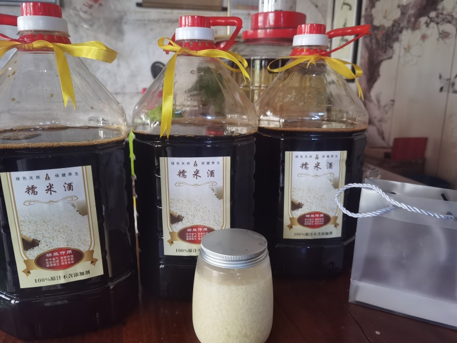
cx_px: 228
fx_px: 356
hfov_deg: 65.3
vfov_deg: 51.4
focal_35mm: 27
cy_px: 172
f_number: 1.9
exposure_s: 1/33.3
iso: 640
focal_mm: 6.71
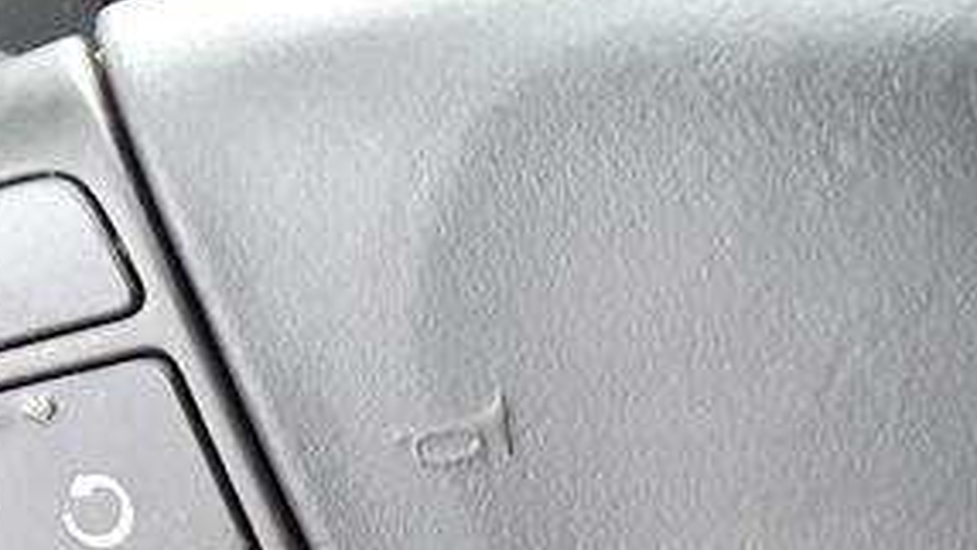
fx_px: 3913
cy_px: 451
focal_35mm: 151
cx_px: 1339
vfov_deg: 8.0
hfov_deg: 13.6
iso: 160
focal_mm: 3.7
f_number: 1.9
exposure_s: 1/33
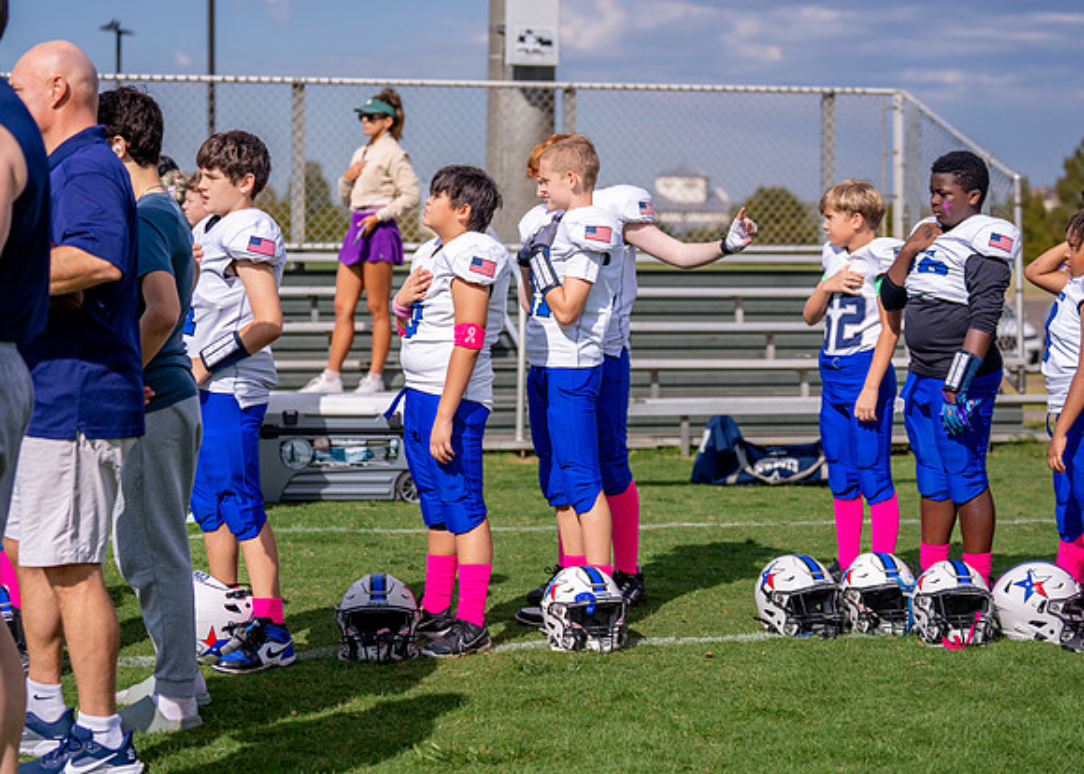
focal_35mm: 83
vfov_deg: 17.3
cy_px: 348
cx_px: 561
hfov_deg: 24.0
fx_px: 2547
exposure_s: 1/4000
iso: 160
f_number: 2.8
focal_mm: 70
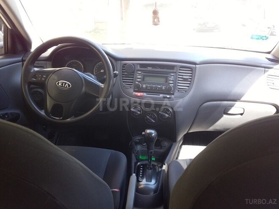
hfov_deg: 58.4
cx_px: 140
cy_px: 104
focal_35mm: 31
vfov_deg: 45.4
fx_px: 250
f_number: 2.2
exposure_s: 1/50
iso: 50
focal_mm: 3.3
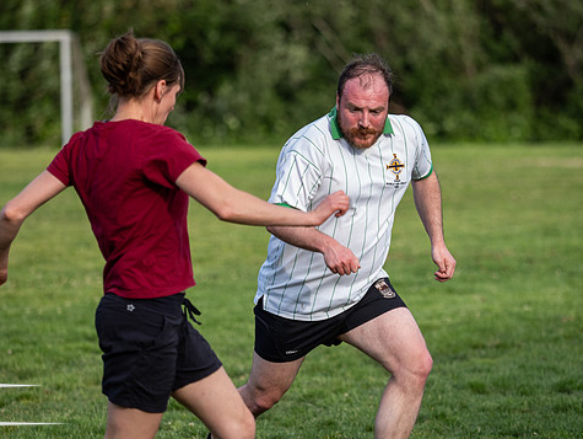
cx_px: 286
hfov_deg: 5.4
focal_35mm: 366
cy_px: 250
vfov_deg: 4.1
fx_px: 6169
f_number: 2.8
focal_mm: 150
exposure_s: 1/1250
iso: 200
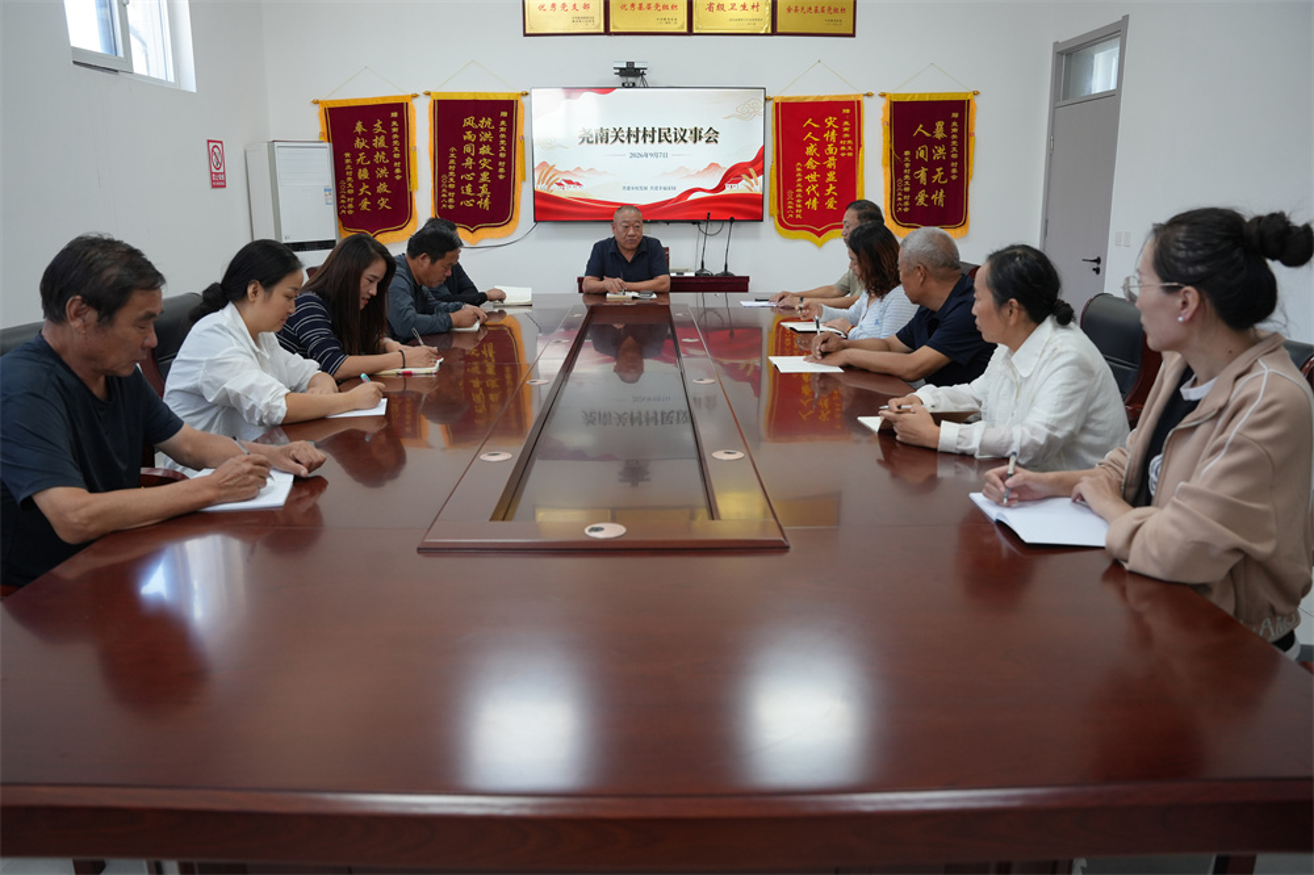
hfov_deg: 73.8
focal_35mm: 24
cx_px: 657
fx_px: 876
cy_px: 438
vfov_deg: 53.1
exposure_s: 1/160
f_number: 4
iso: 640
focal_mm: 24
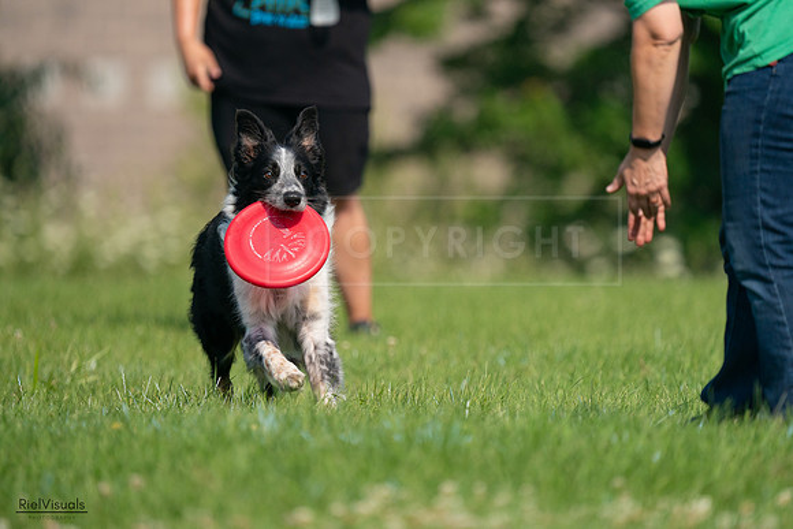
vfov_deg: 2.3
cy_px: 264
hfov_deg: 3.4
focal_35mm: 600
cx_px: 396
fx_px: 13219
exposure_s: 1/4000
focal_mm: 600
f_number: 6.3
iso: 1000
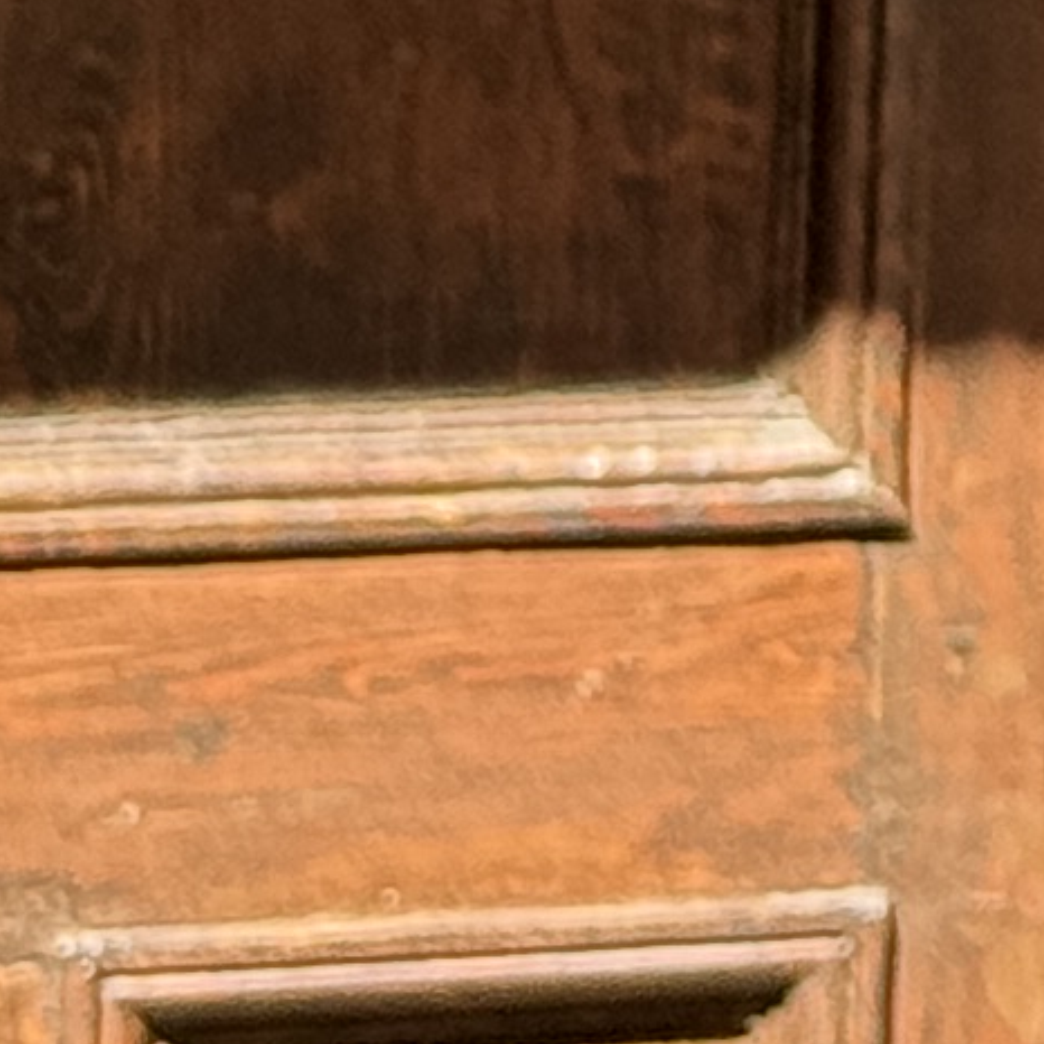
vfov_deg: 4.7
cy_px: -1488
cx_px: 4505
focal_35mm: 367
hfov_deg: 4.3
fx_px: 12523
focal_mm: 6.76
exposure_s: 1/390
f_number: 1.78
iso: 64
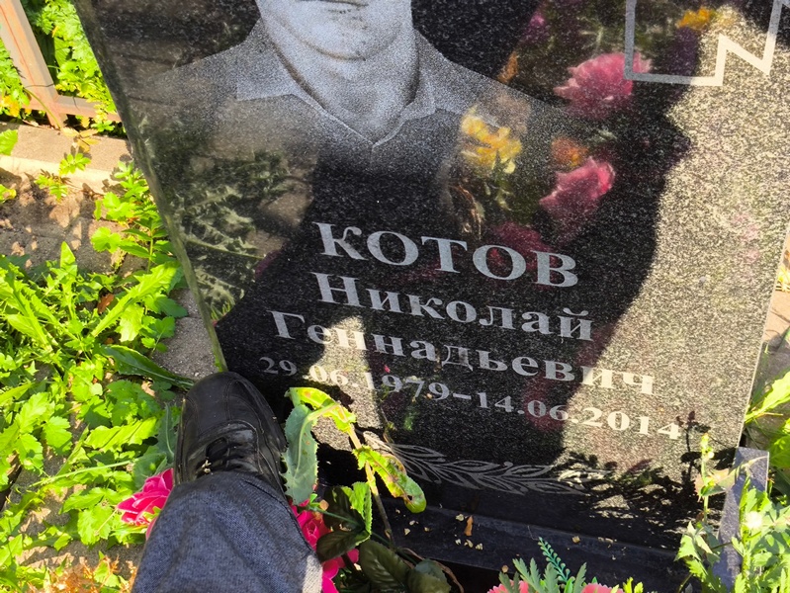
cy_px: 296
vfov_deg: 29.1
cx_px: 395
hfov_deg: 38.2
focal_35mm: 50
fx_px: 1142
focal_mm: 4.71
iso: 50
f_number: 1.7
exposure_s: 1/328
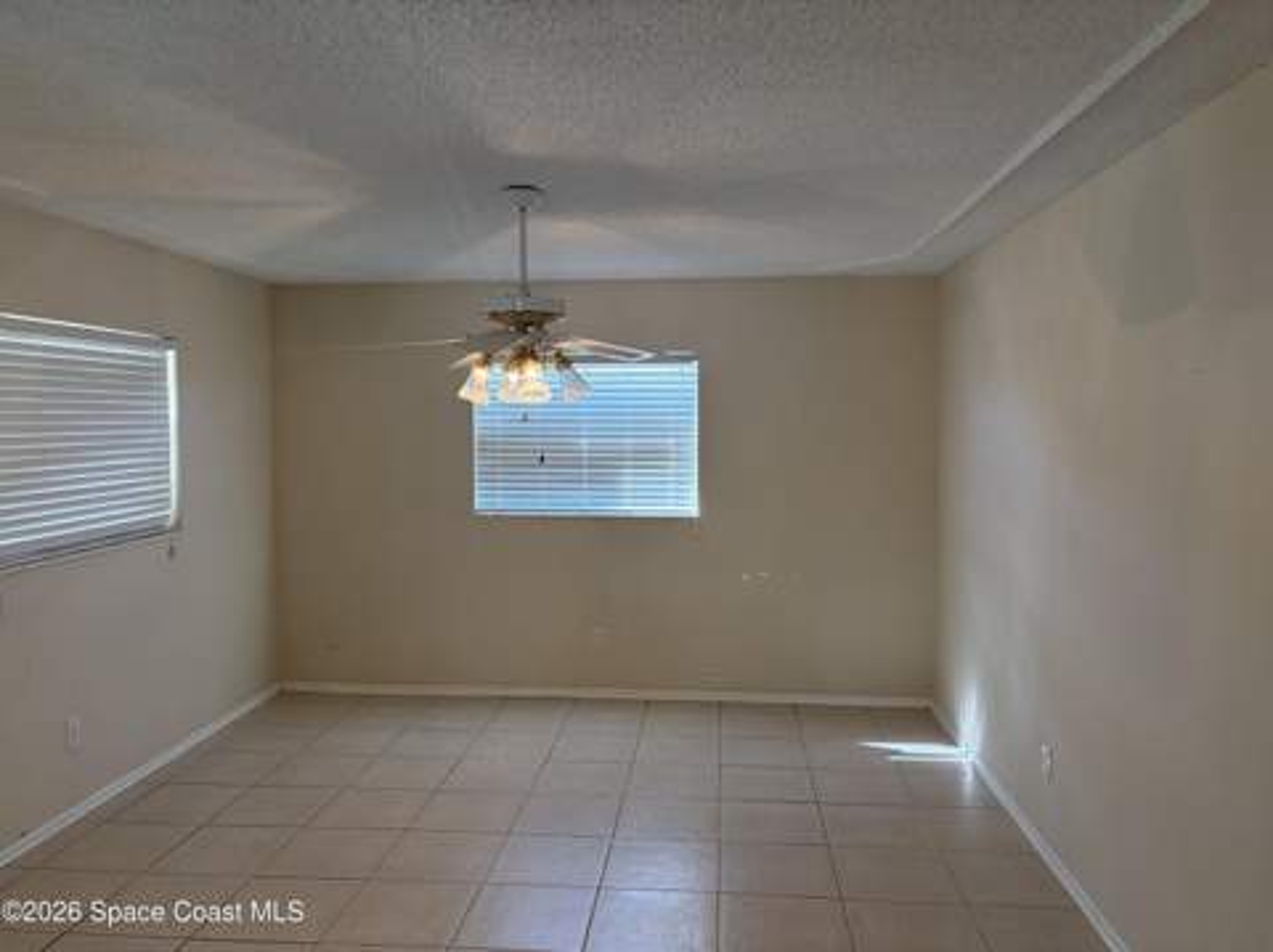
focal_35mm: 26
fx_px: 955
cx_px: 636
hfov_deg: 67.4
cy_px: 476
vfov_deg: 53.0
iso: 160
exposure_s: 1/120
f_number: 1.6
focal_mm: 5.96
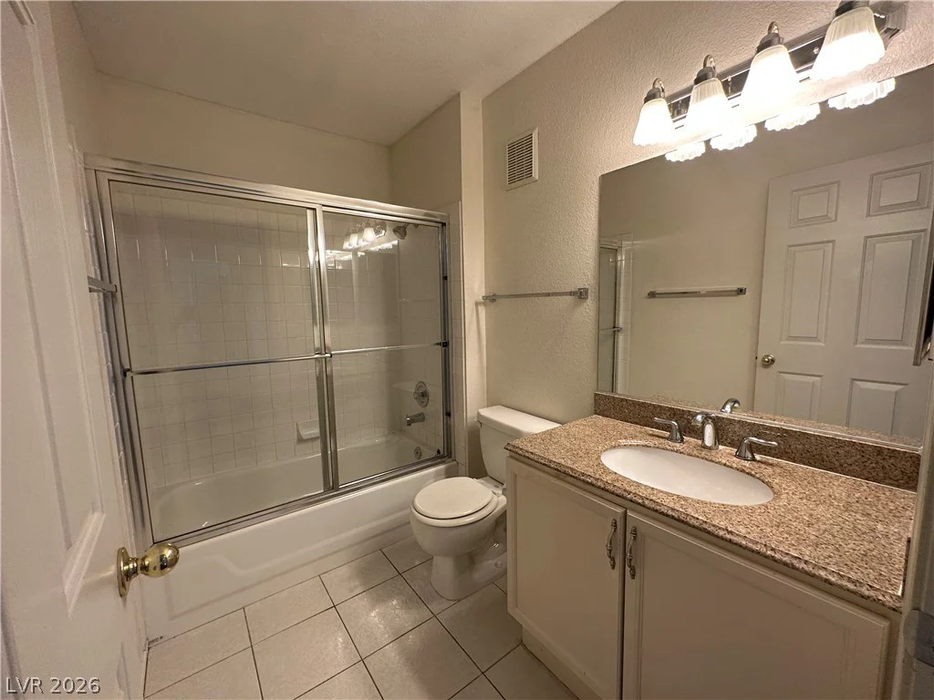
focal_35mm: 14
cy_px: 350
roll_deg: +0.8
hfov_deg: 102.1
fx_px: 378
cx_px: 467
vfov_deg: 85.7
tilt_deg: -6.6
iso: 160
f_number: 2.2
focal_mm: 2.22
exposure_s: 1/120
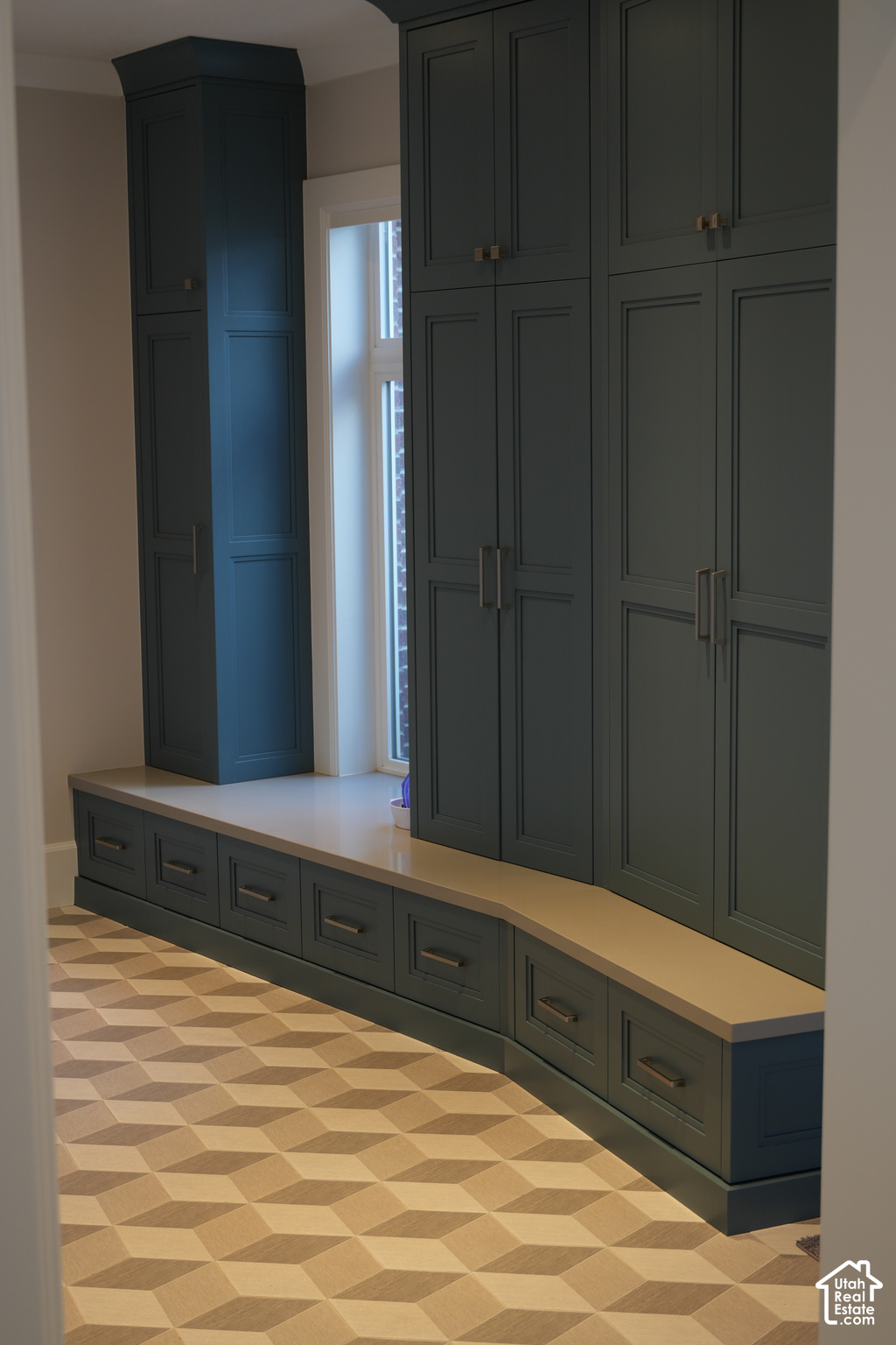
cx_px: 448
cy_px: 672
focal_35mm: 54
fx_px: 1999
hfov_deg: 25.3
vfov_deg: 37.2
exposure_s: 1/50
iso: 125
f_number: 2.8
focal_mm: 35.7
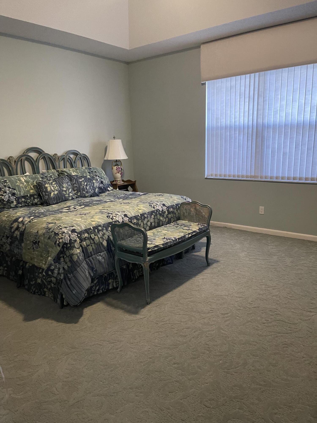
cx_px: 158
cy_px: 212
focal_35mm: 26
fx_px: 317
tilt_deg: -12.9
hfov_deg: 53.1
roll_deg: +1.2
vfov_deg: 67.3
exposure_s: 1/40
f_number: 1.6
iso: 400
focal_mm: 5.1
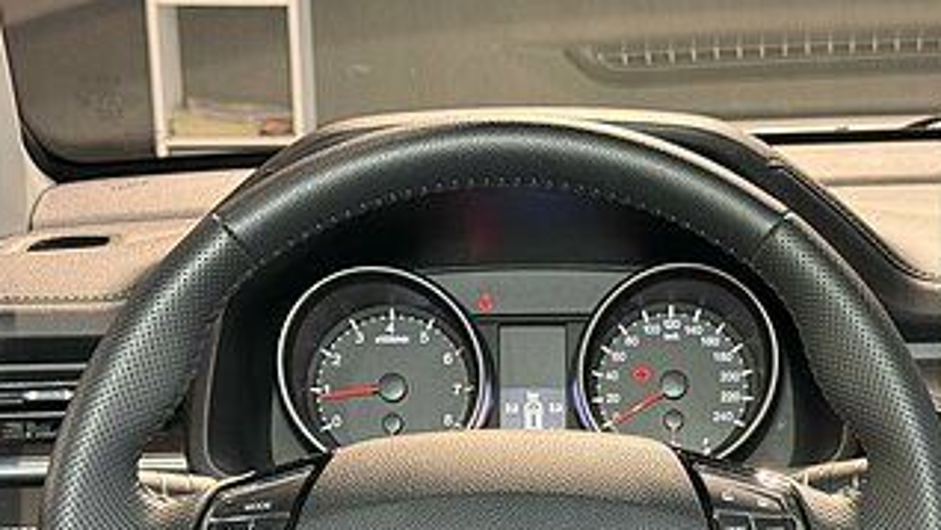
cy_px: 509
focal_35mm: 90
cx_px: 651
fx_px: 2246
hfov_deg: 23.5
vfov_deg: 13.3
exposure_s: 1/40
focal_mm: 6.76
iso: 400
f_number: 1.78
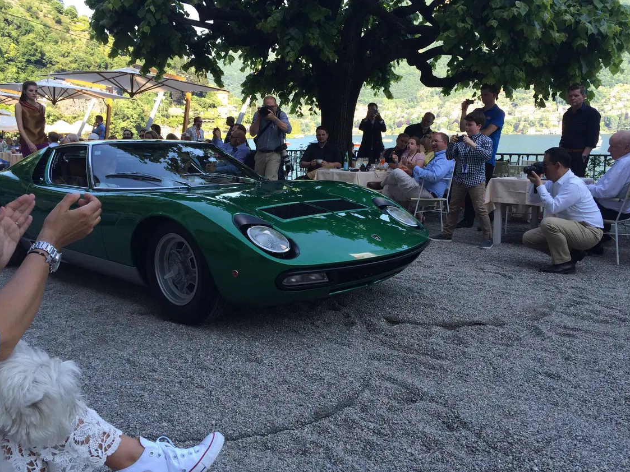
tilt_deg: -8.7
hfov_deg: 58.4
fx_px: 564
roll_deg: +1.8
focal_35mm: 31
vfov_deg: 45.4
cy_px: 225
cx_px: 317
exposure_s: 1/363
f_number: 2.2
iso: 32
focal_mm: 4.15
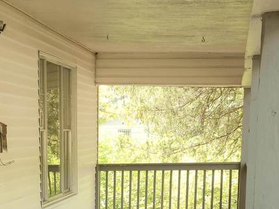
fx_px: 628
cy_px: 259
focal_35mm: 78
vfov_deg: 17.9
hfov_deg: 24.3
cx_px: 30
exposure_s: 1/166
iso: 100
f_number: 2
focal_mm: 6.8
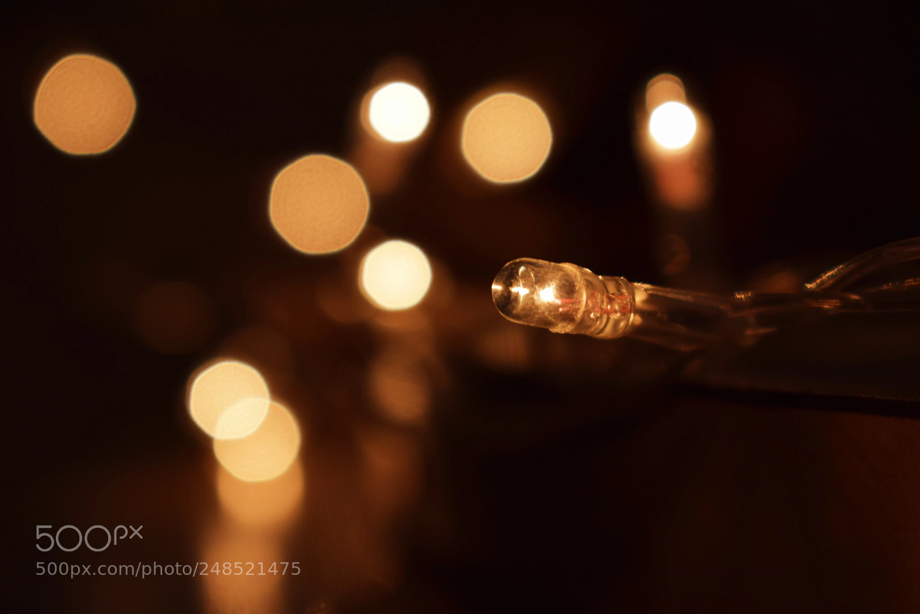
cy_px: 307
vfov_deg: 16.6
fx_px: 2109
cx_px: 460
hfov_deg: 24.6
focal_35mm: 82
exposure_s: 1/50
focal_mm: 55
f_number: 5.6
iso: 100
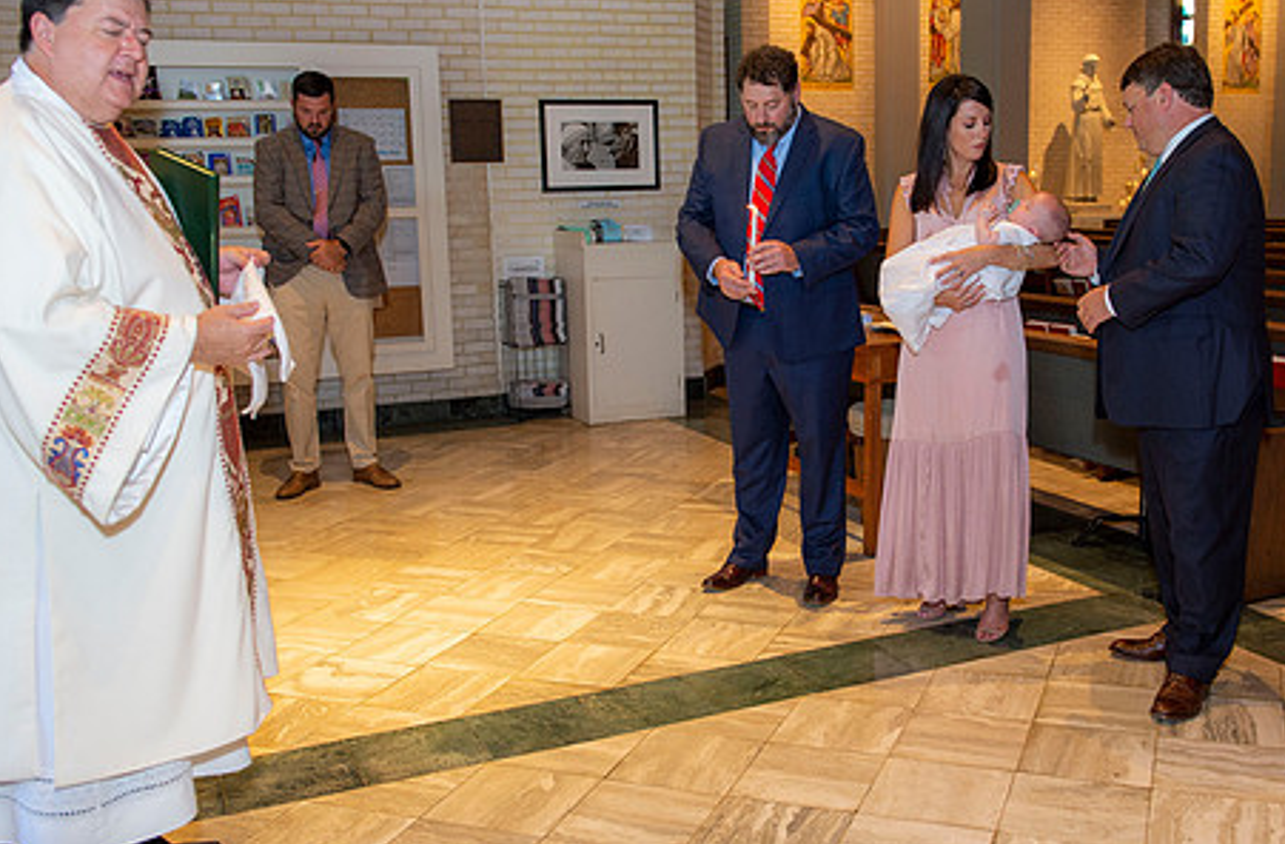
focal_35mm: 38
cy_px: 418
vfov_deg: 34.7
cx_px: 745
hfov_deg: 50.7
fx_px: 1350
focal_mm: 28
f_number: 4
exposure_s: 1/100
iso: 1000
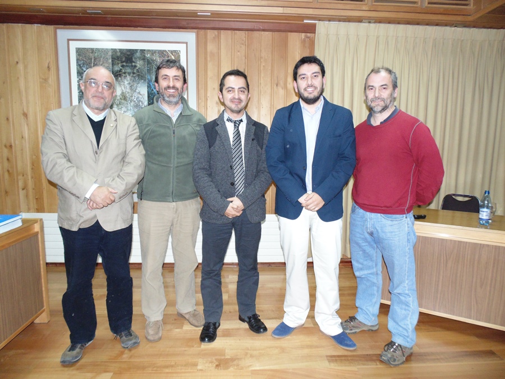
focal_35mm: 22
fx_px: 321
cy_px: 190
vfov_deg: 61.1
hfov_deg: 76.4
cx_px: 252
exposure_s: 1/30
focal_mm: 4
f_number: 3.1
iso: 400
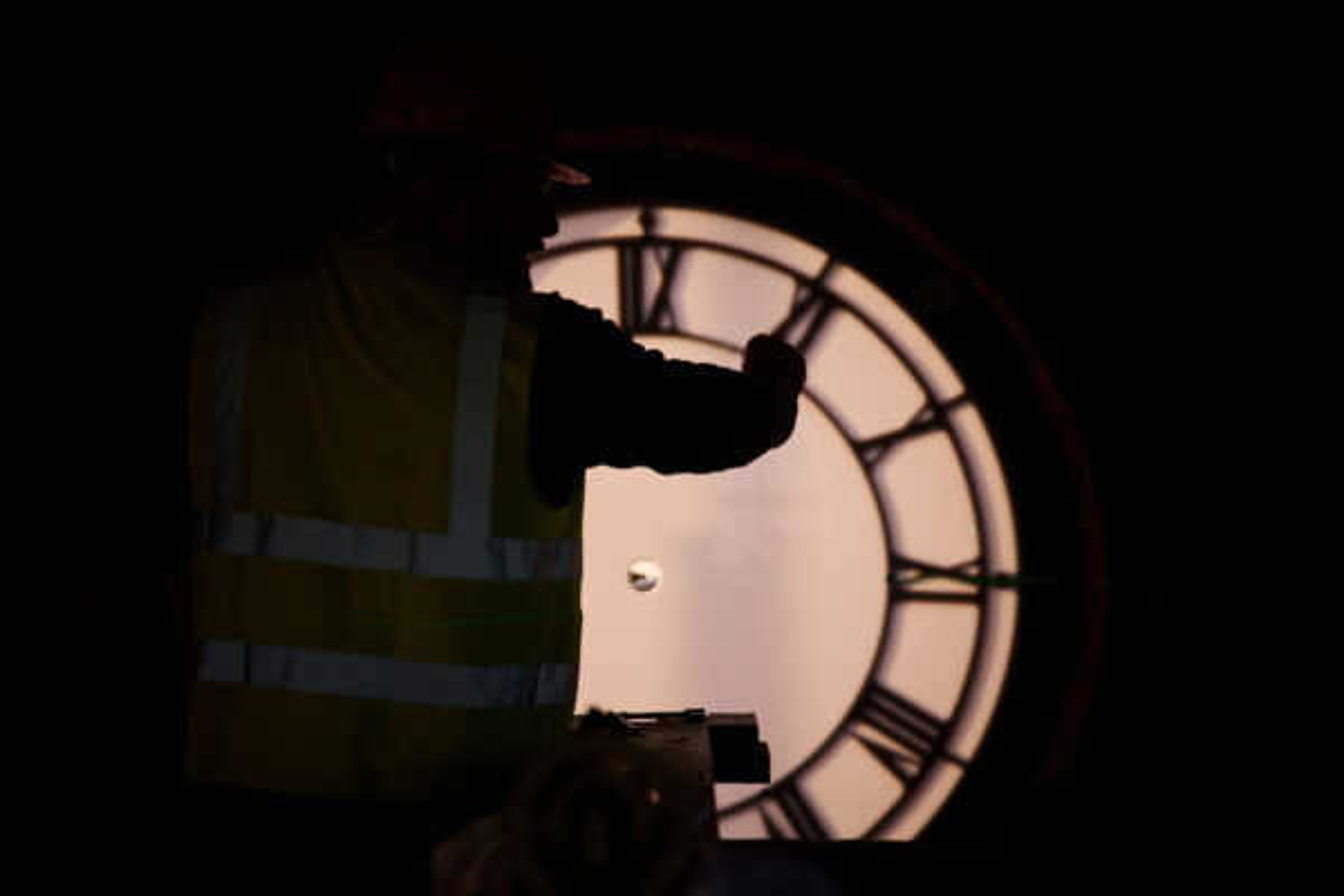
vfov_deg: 19.5
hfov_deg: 28.8
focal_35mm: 70
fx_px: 2613
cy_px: 448
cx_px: 672
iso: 250
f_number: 2.8
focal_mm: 70
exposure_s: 1/640
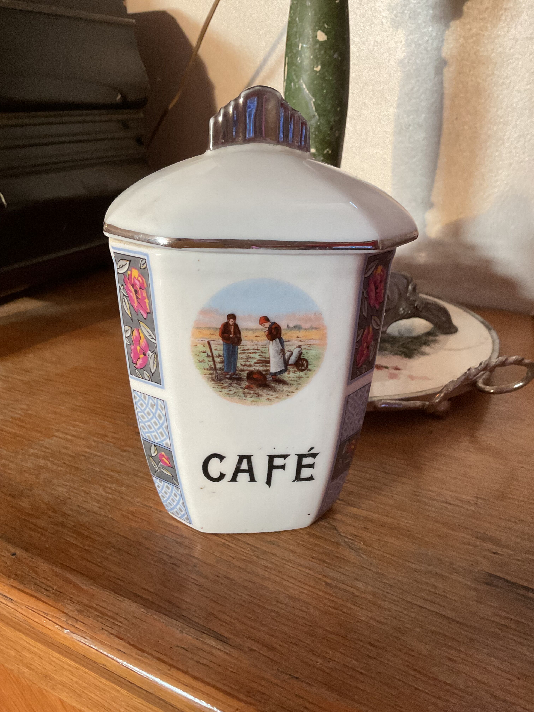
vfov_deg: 61.7
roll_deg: +0.5
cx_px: 267
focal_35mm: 29
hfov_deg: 48.2
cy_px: 356
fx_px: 596
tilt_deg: -23.2
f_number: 1.8
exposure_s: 1/50
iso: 160
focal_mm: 3
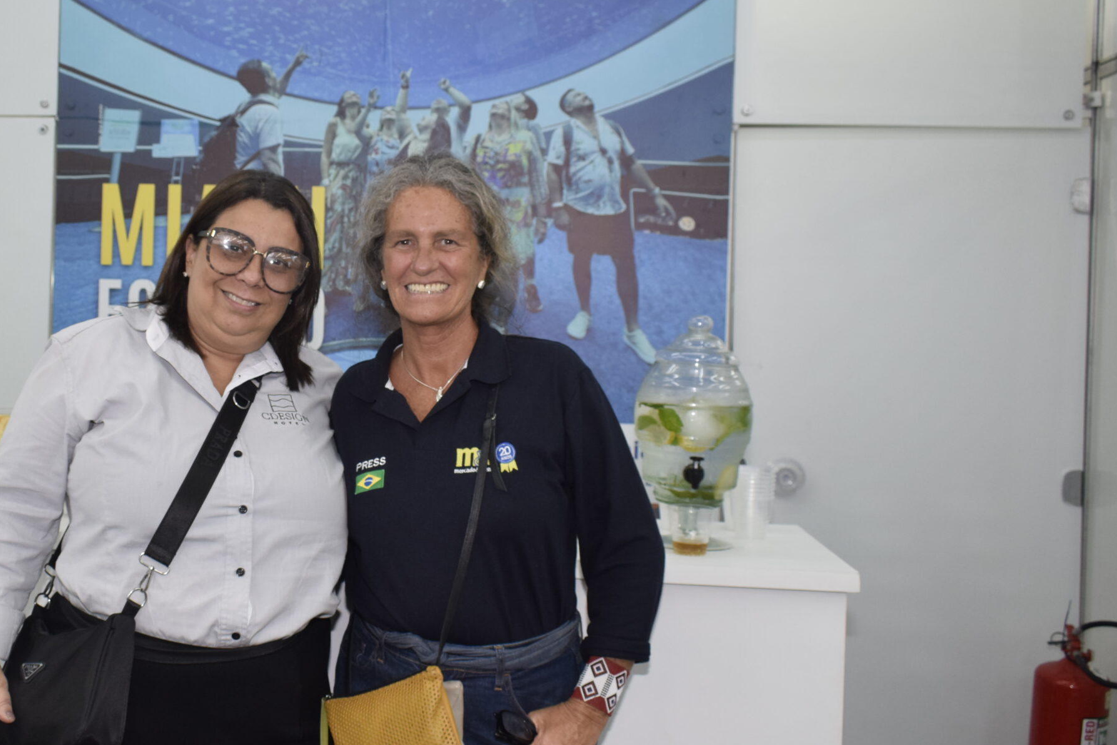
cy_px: 321
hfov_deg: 44.5
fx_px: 1334
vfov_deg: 31.2
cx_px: 338
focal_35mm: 43
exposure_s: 1/80
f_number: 4.5
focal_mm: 20
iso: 800
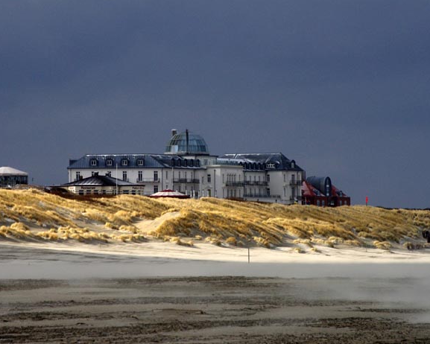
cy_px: 172
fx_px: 4341
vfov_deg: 4.5
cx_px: 209
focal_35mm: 341
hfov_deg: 5.7
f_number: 11
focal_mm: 200
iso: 400
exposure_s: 1/400
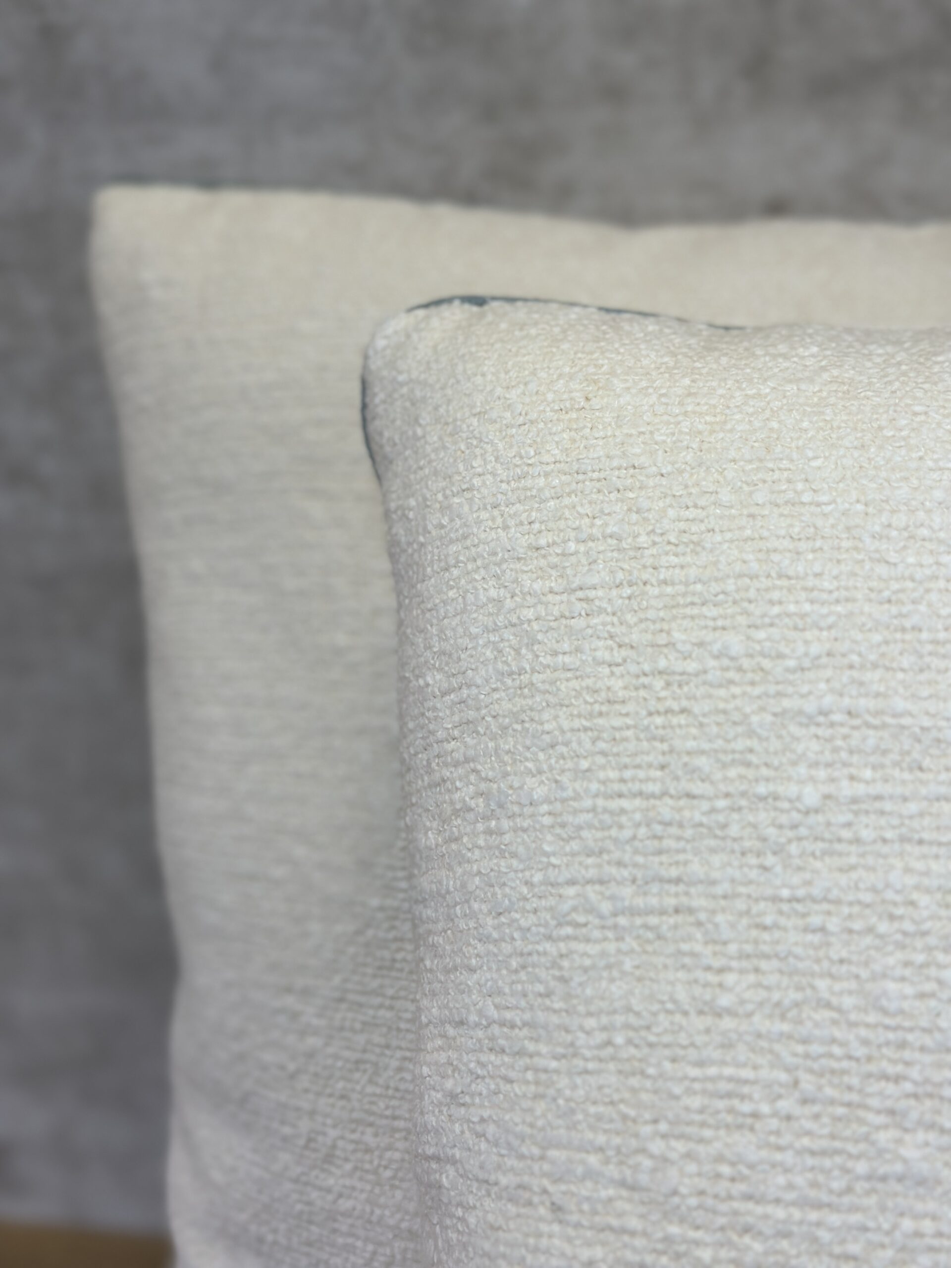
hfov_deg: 30.3
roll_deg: +2.2
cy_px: 634
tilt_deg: -17.0
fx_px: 1758
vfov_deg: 39.7
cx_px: 476
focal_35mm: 48
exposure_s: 1/494
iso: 80
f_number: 1.78
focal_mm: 6.86
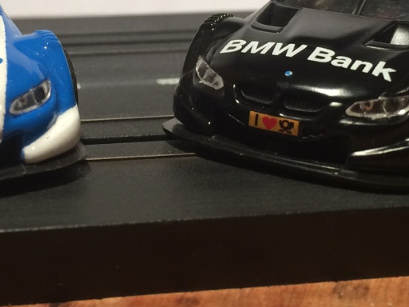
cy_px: 25
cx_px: 148
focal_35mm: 75
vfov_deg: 19.3
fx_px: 886
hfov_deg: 25.9
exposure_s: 1/33
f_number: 2.2
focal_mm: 4.12
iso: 50
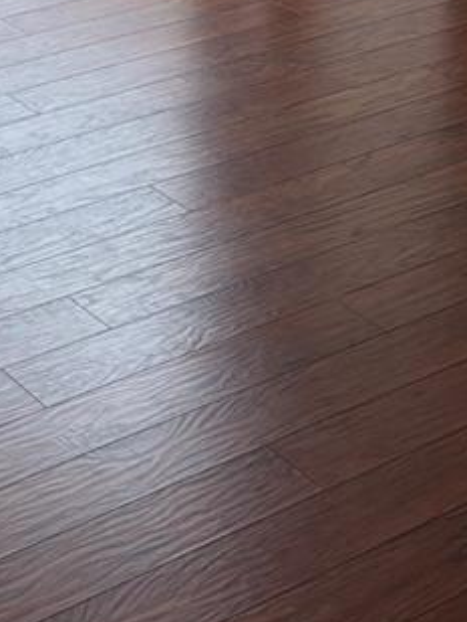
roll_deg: +1.2
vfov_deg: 16.7
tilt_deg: -11.6
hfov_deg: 14.3
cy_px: -433
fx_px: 1816
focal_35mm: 101
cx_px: -36
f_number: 1.6
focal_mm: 5.96
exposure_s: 1/120
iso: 40
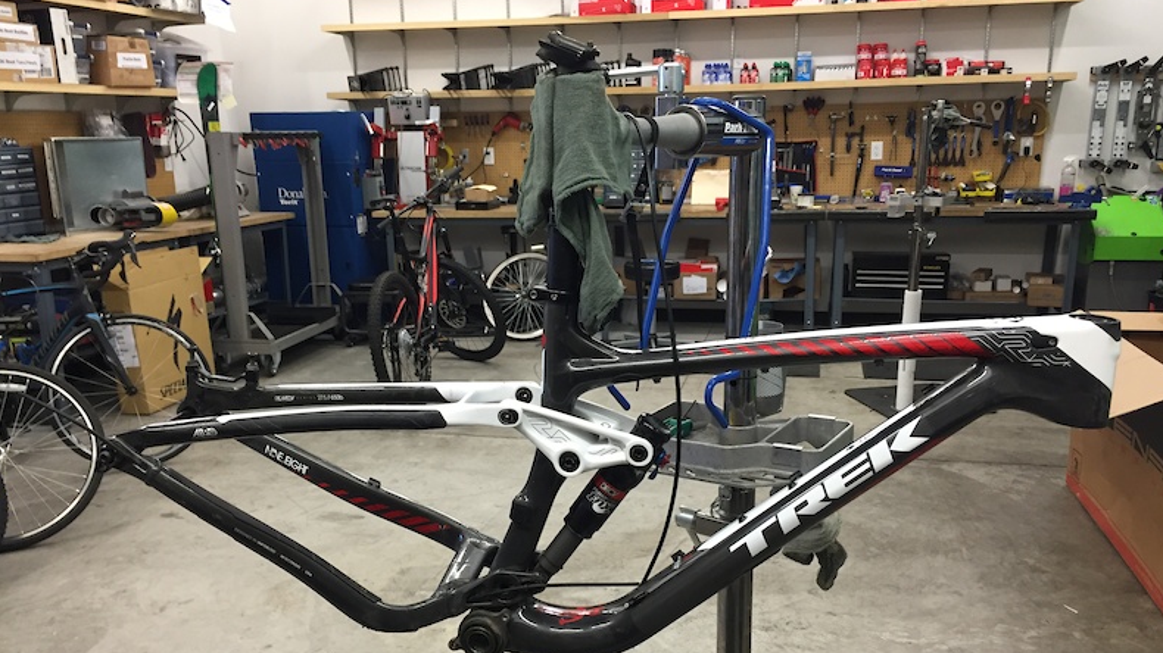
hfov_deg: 61.0
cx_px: 583
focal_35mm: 32
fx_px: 987
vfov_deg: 36.5
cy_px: 396
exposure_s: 1/30
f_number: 2.2
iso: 125
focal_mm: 4.15
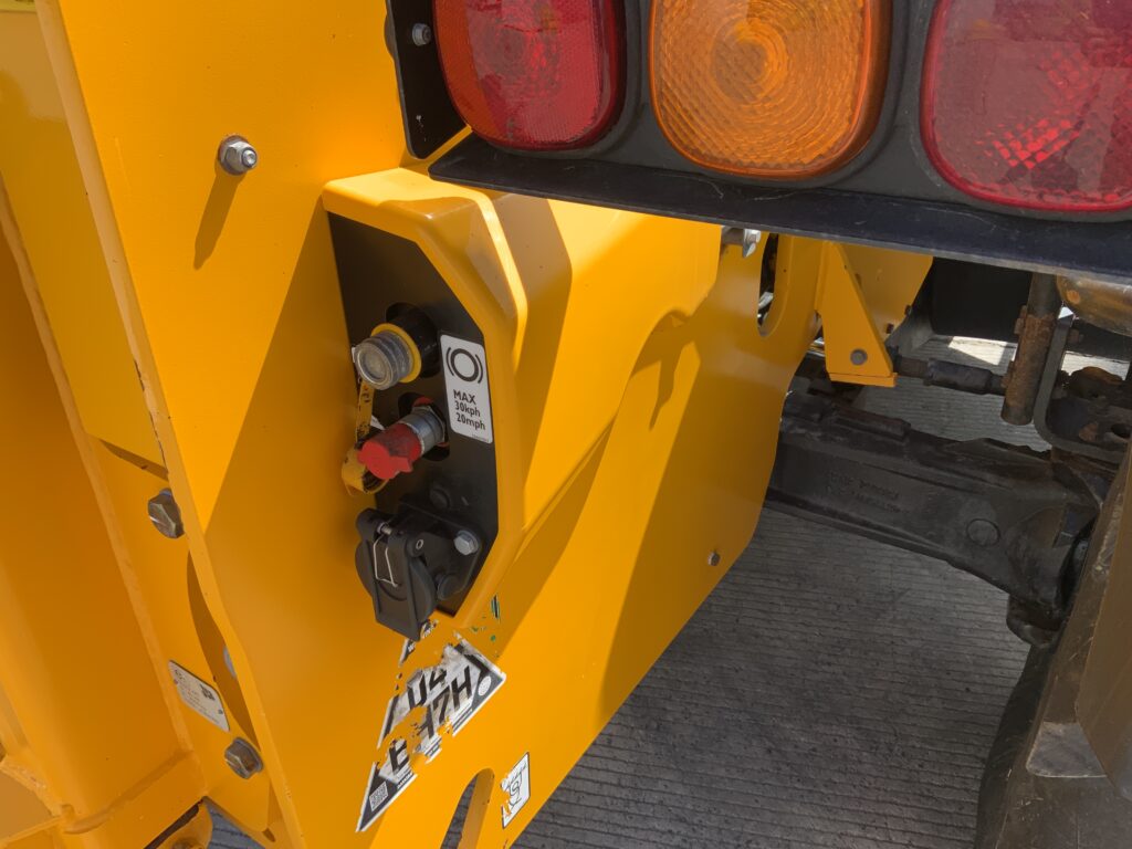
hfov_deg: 61.7
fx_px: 948
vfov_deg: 48.2
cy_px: 424
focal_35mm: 29
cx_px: 566
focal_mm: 3
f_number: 1.8
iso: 16
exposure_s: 1/749
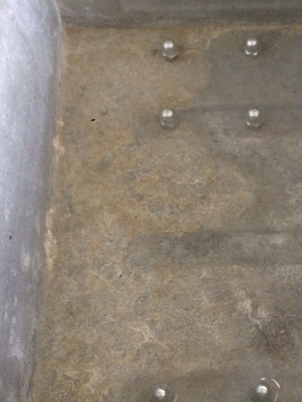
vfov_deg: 35.5
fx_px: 628
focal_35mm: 54
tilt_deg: -72.1
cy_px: 223
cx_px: 234
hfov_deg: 26.6
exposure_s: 1/20
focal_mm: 4.15
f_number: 2.2
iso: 320
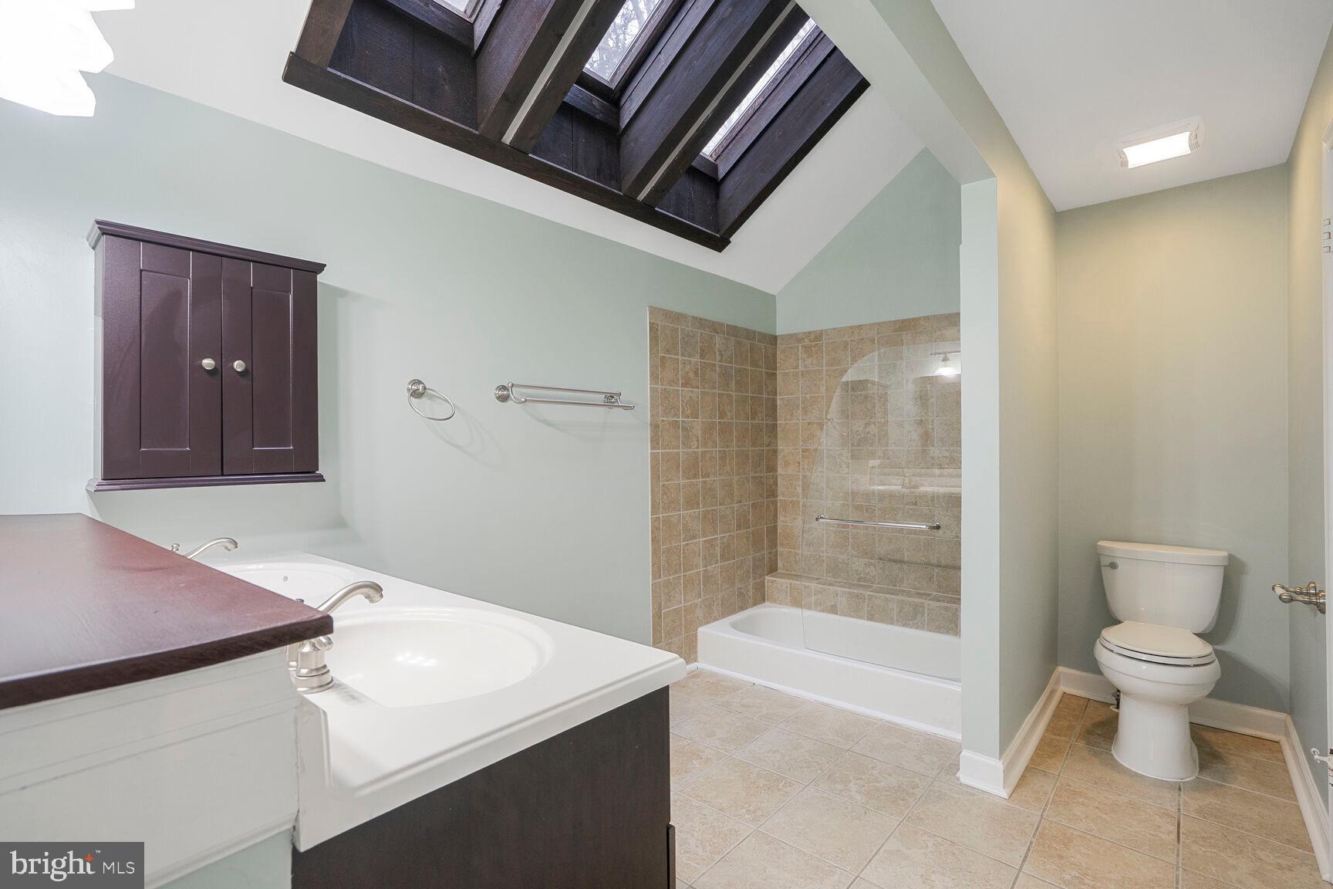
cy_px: 444
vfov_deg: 73.7
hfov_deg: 96.7
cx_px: 666
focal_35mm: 16
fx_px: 592
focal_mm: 16
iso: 800
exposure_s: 1/13
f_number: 8
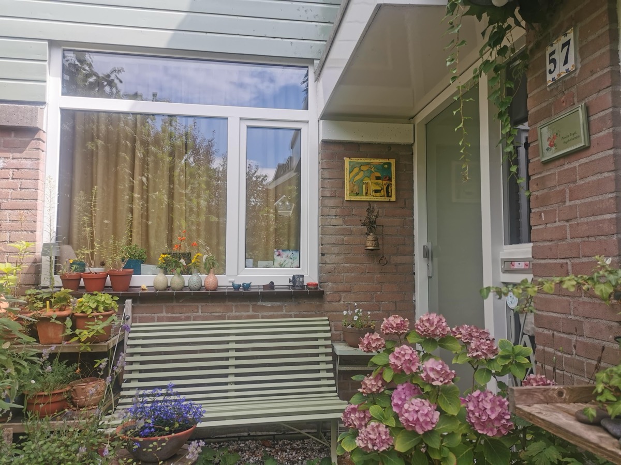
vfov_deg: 51.4
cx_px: 310
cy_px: 232
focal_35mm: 27
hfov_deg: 65.3
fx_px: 484
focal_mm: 5.58
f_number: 1.8
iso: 50
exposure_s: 1/1238
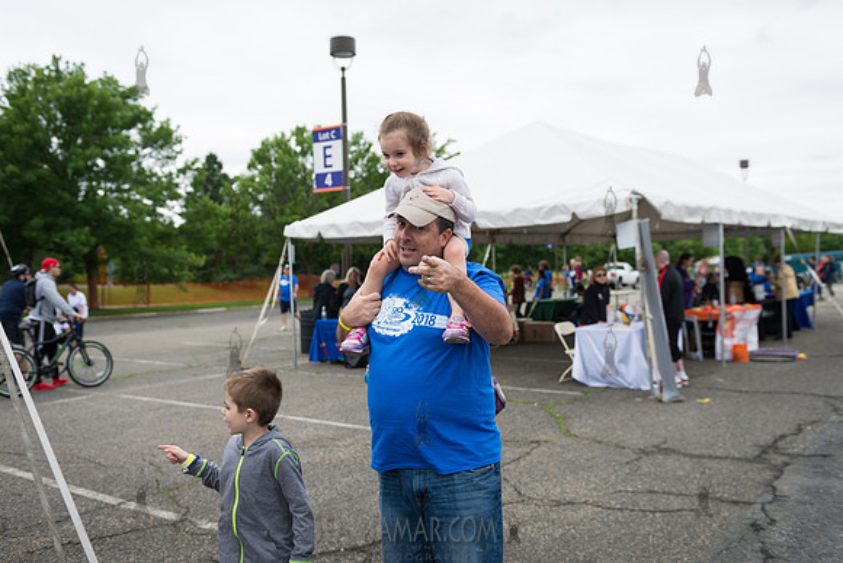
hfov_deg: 58.7
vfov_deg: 41.1
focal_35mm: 32
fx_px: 749
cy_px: 282
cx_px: 422
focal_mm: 32
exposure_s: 1/1000
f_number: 3.5
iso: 200
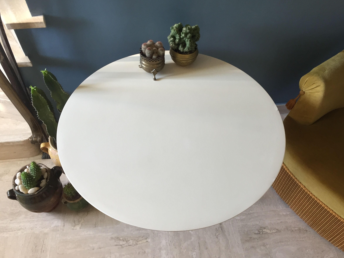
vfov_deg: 46.8
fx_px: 298
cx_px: 171
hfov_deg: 60.0
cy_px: 132
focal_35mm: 30
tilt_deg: -52.6
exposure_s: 1/33
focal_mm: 4.15
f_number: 2.2
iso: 100
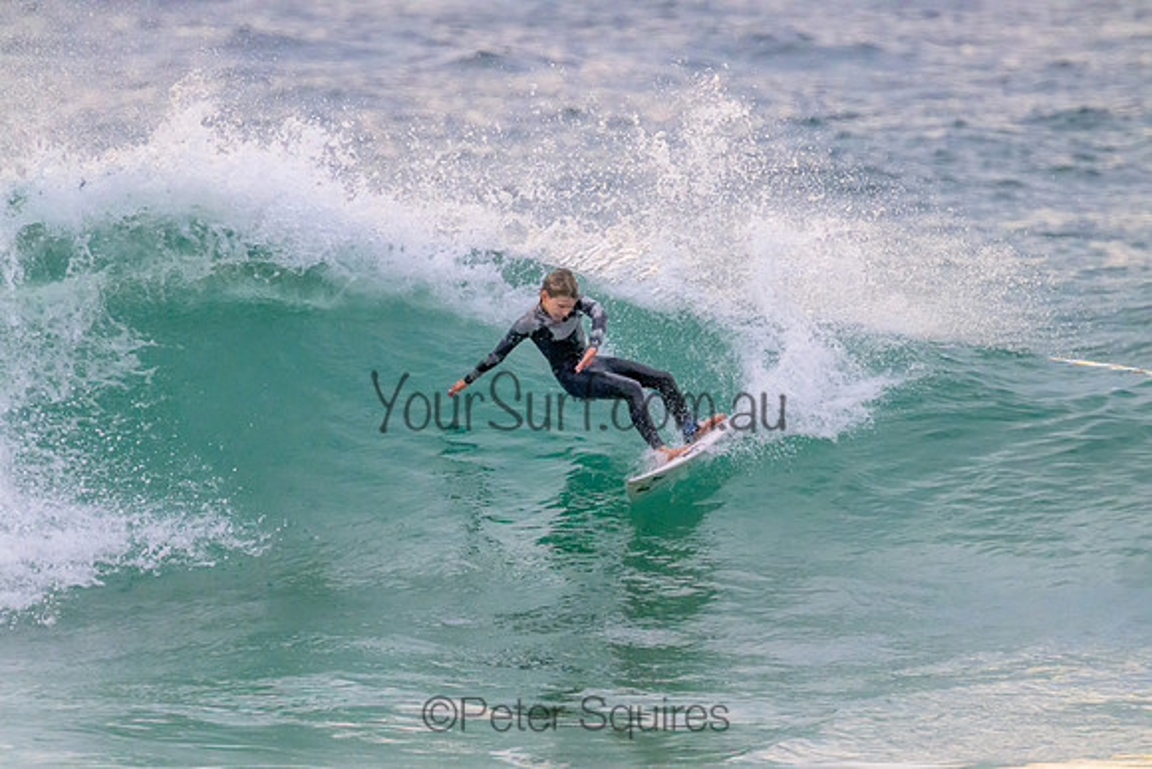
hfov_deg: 2.6
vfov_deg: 1.7
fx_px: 25605
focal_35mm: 800
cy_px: 384
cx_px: 576
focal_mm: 800
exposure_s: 1/1600
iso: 14400
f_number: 11
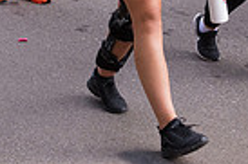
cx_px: 119
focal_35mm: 144
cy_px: -105
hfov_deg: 14.3
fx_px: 991
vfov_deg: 9.2
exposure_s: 1/500
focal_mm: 34
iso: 560
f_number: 6.3
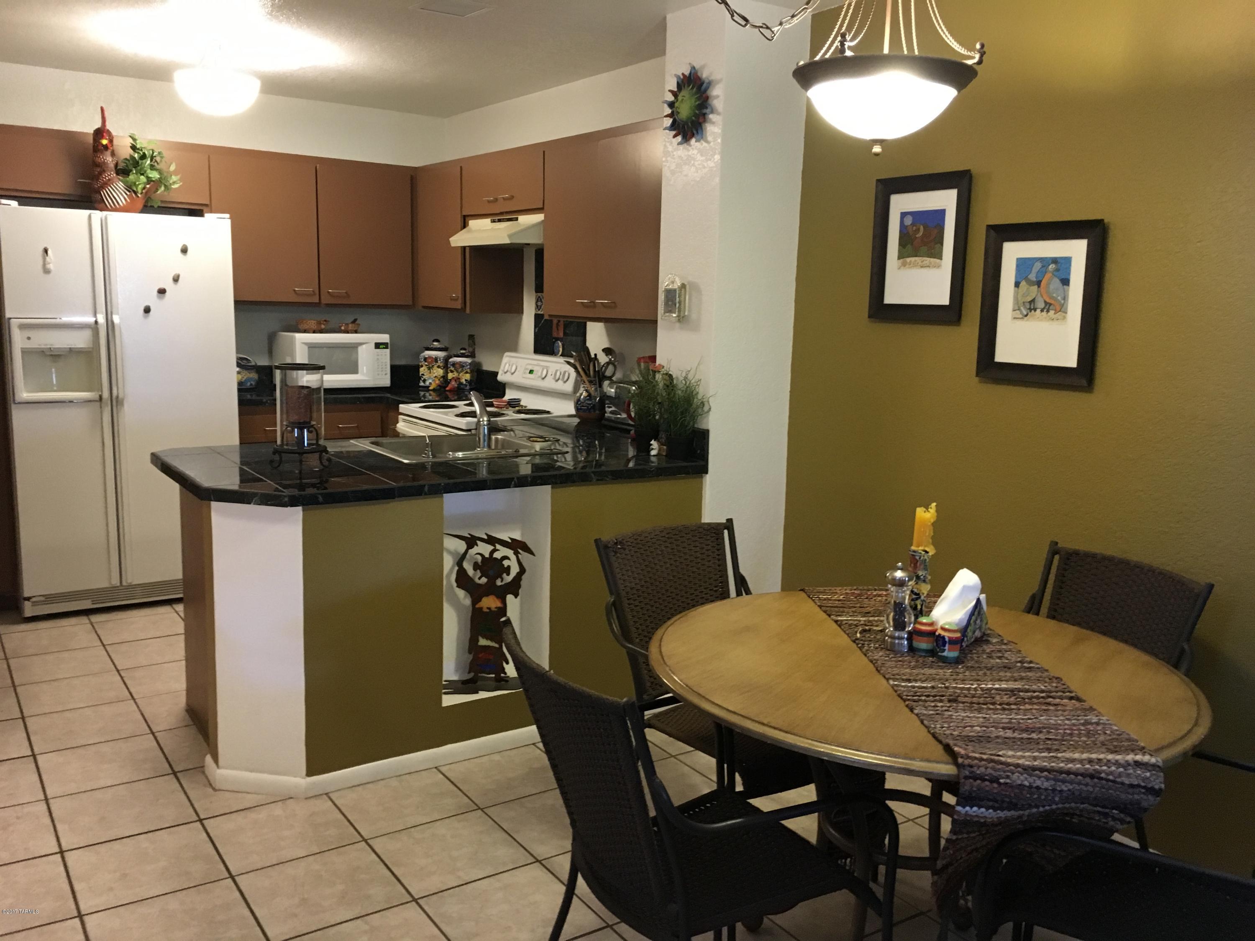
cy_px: 470
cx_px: 628
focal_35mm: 29
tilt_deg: -9.0
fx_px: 1051
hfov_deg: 61.7
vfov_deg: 48.2
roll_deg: -2.0
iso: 200
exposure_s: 1/20
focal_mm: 4.15
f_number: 2.2
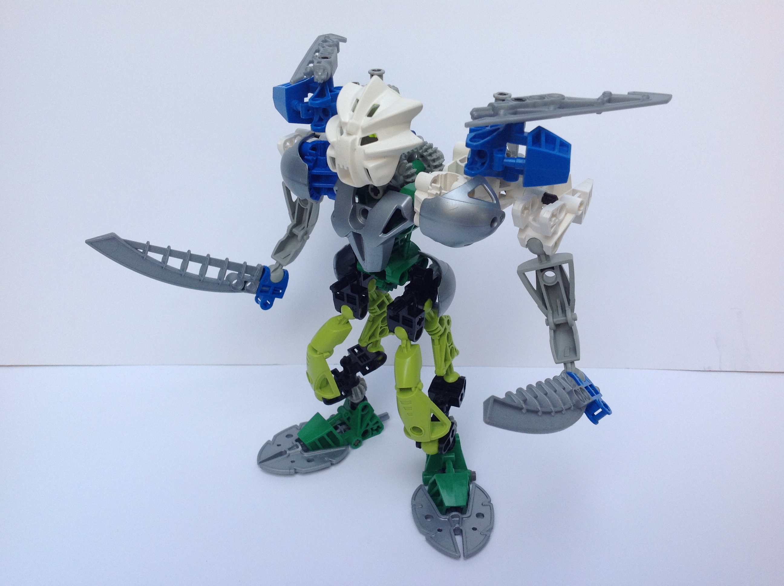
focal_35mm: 35
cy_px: 293
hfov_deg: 52.7
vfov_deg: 40.6
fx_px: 792
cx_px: 392
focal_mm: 4.28
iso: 50
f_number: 2.4
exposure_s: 1/229
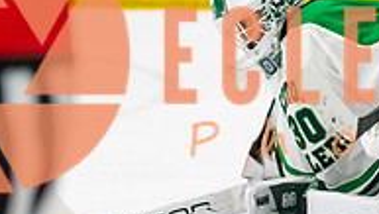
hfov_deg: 5.0
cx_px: 428
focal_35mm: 427
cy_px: -38
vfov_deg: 2.9
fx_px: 4295
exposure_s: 1/800
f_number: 2.8
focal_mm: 75
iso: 4000
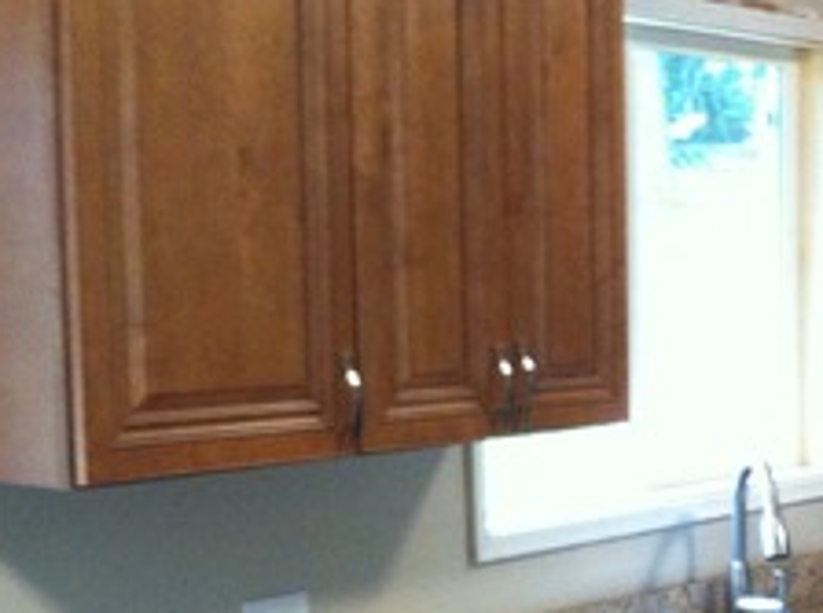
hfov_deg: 18.6
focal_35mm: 100
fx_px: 2372
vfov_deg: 14.4
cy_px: 668
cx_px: 1010
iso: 250
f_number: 2.8
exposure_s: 1/15
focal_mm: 3.85
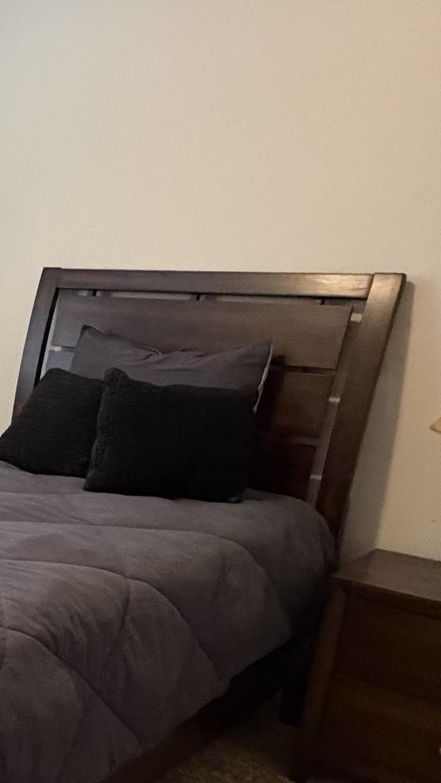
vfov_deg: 47.9
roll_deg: -0.8
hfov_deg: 21.7
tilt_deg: -15.4
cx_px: -284
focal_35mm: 42
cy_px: 490
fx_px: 873
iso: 640
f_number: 2.2
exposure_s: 1/60
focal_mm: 2.22
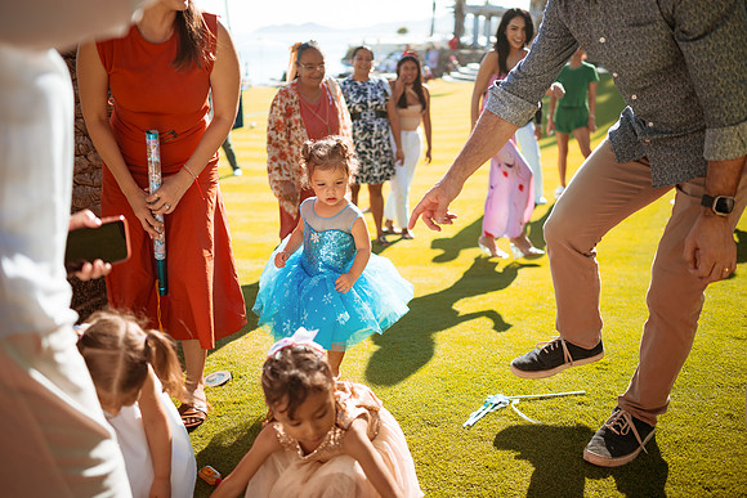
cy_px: 249
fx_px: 726
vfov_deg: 37.9
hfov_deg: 54.4
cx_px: 374
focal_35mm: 35
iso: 100
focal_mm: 35
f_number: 1.8
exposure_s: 1/2500
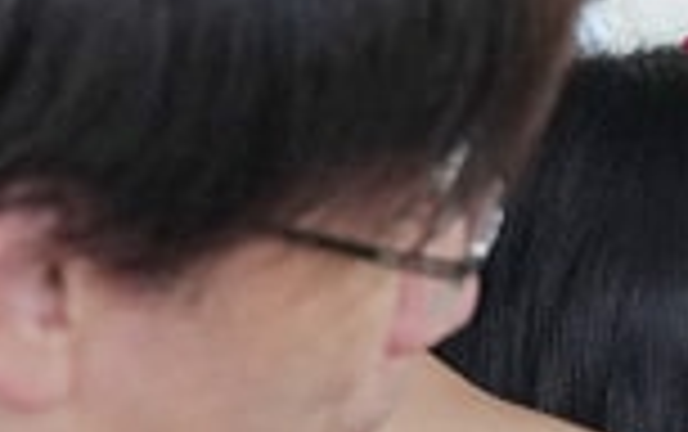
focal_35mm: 296
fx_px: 5556
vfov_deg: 4.4
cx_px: 1470
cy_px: 198
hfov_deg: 6.8
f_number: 4
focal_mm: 37
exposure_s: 1/160
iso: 1600
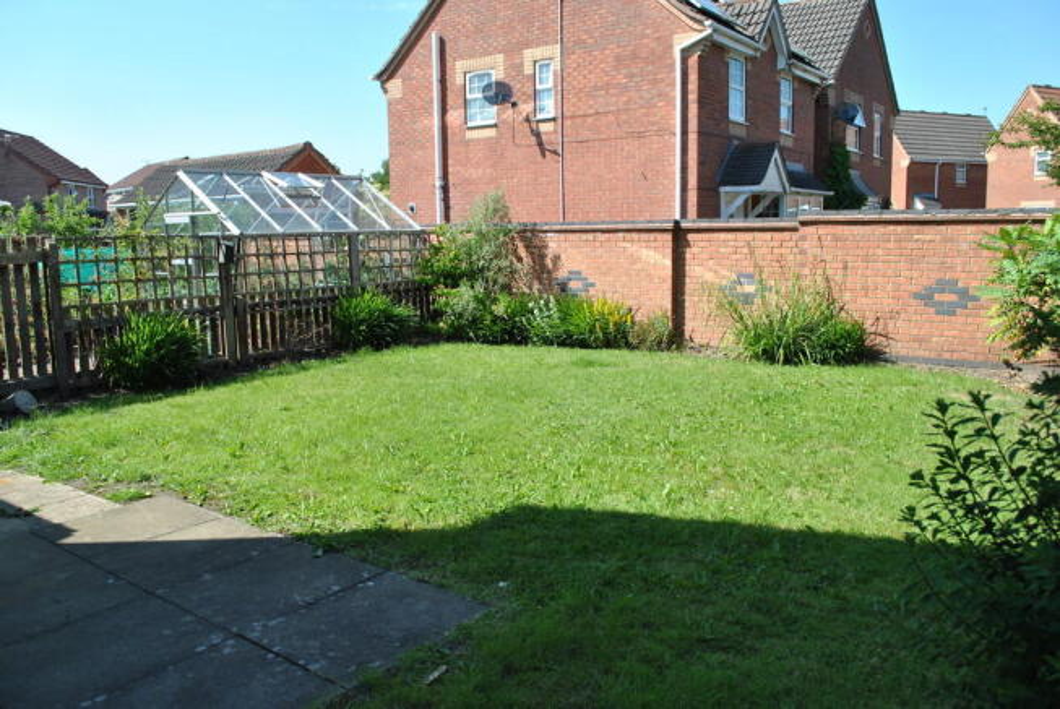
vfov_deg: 48.0
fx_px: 796
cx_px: 530
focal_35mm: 27
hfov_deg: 67.3
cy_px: 354
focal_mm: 18
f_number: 7.1
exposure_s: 1/200
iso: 100
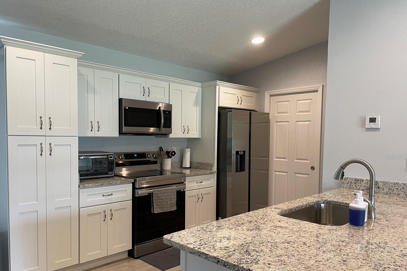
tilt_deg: -2.9
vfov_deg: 46.2
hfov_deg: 65.5
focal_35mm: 28
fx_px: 317
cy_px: 157
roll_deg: -0.4
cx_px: 200
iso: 100
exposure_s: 1/60
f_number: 1.6
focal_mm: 4.2
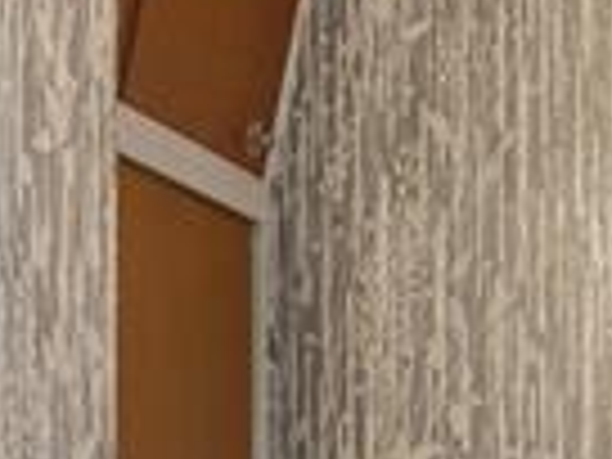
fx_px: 2175
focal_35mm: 123
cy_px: 826
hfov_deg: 15.9
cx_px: 500
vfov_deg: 11.2
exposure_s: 1/2.5
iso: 320
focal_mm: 17
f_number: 9
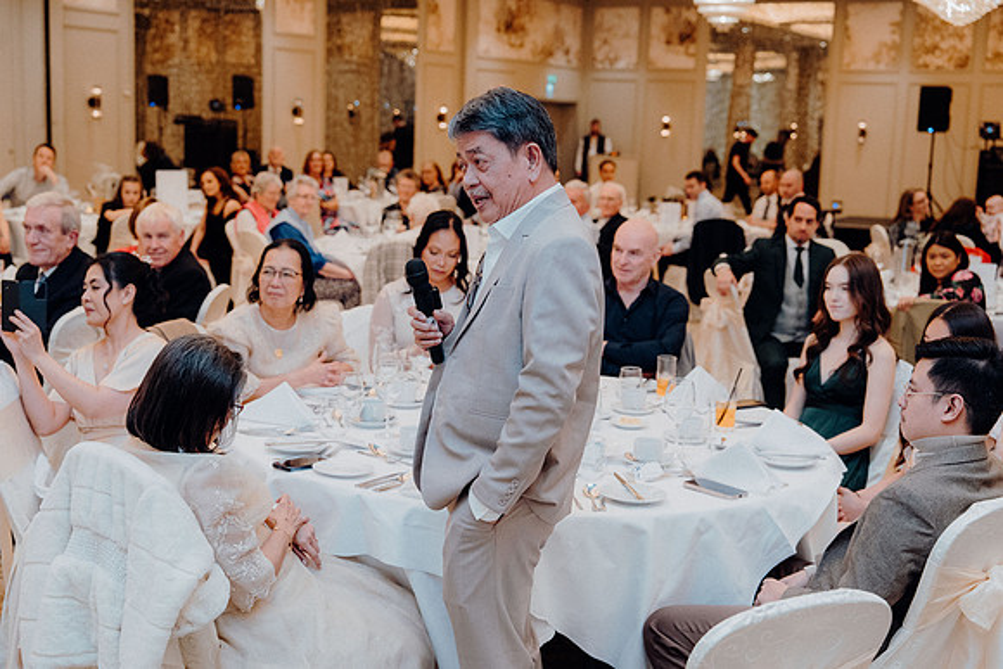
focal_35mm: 46
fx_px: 1282
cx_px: 502
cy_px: 334
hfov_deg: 42.7
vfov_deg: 29.3
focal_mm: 46
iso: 3200
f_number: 3.5
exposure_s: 1/160
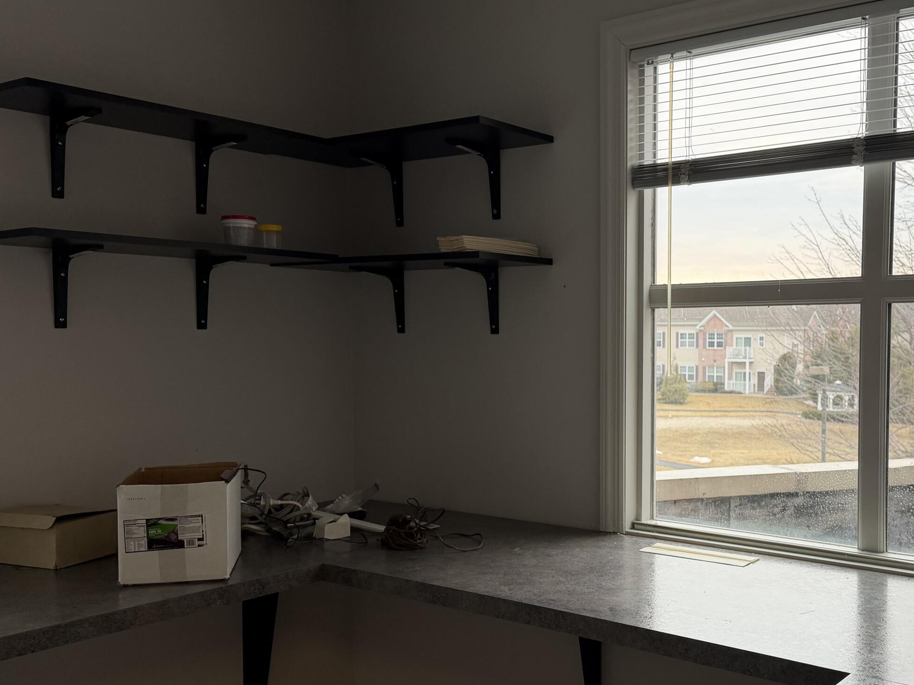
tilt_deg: -4.1
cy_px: 377
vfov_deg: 38.6
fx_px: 977
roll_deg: -0.6
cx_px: 606
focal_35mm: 37
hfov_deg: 49.3
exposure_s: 1/120
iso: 125
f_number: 1.78
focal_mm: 6.76
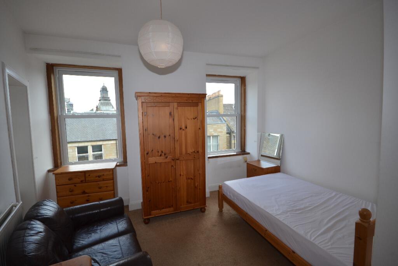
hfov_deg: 100.4
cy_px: 133
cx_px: 199
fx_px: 166
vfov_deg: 77.3
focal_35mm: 15
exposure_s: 1/125
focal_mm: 10
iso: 200
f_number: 5.6
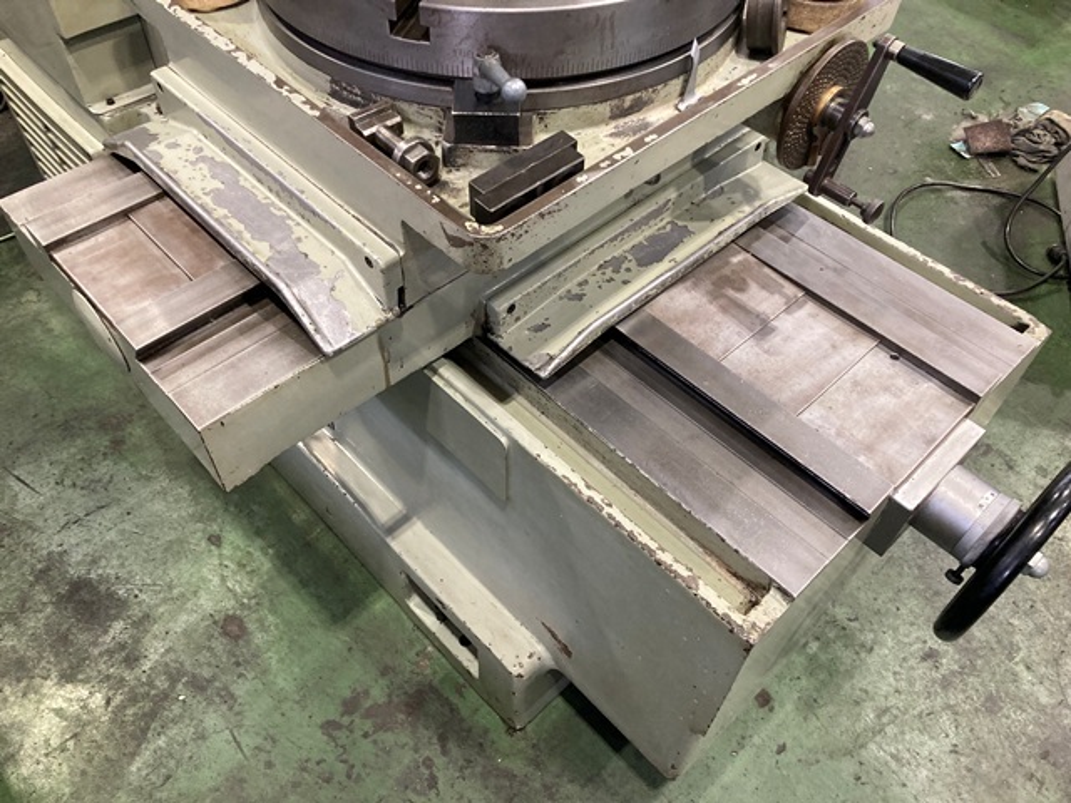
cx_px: 536
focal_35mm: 28
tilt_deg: -49.8
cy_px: 402
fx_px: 866
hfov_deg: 63.4
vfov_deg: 49.7
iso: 200
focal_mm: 3.99
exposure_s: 1/60
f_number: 1.8
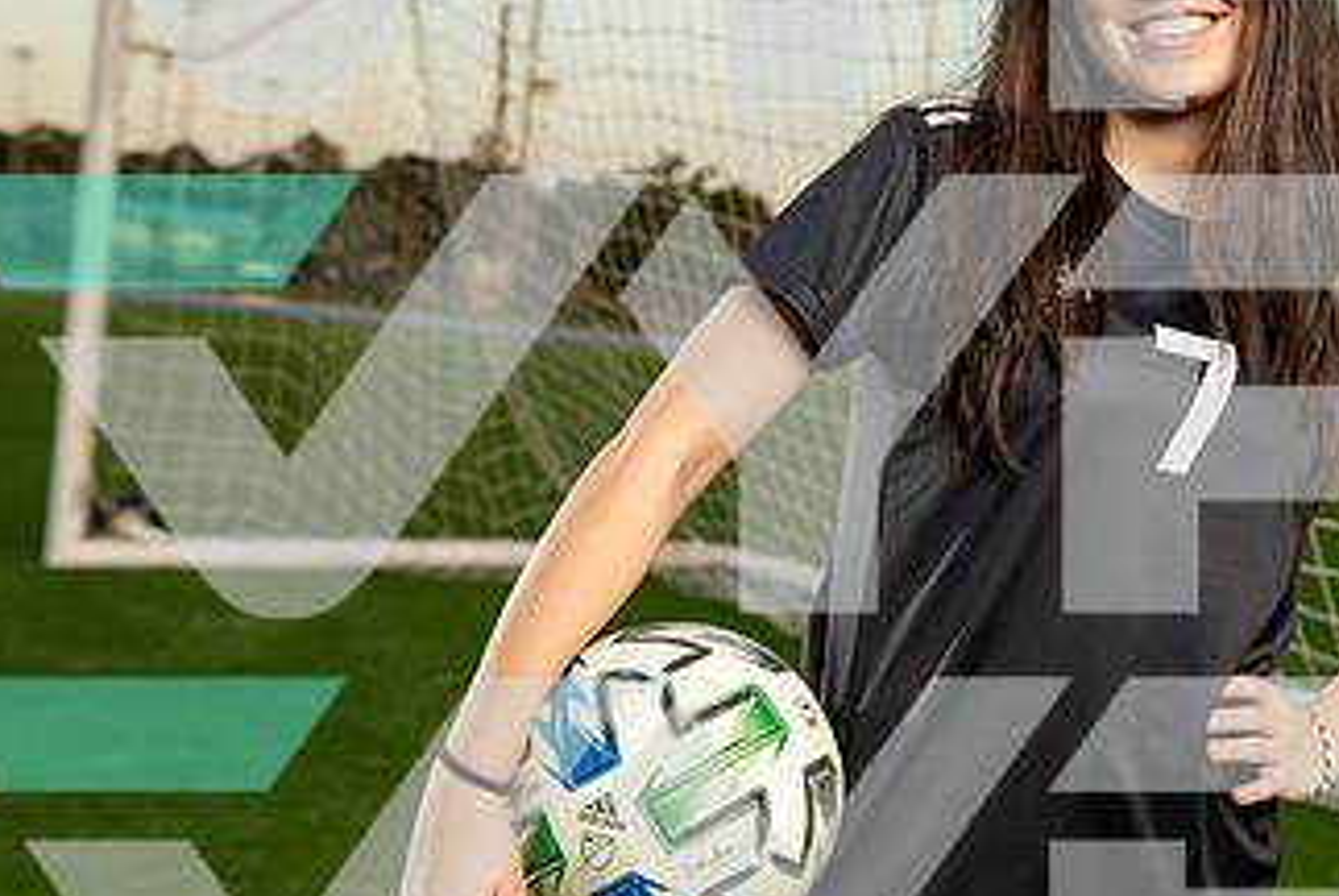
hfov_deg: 32.3
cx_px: 982
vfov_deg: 22.3
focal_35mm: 61
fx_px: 2271
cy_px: 396
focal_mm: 34
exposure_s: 1/250
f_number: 4
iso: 160
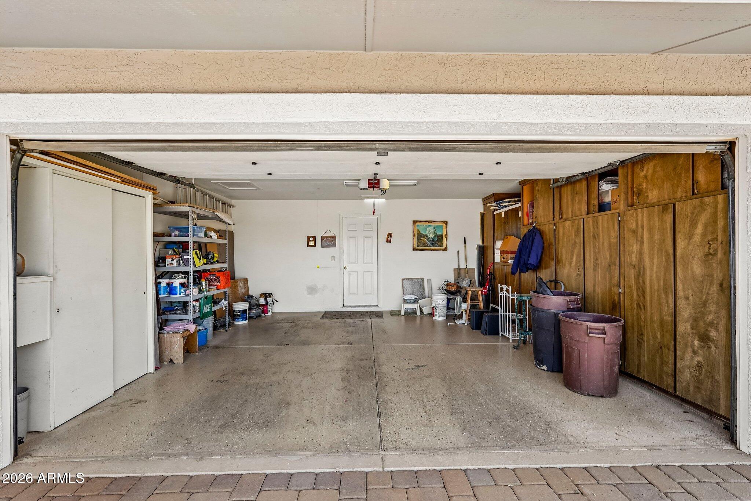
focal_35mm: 16
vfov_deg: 72.0
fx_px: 344
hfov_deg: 95.0
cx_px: 376
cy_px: 250
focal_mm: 16.5
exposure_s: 1/125
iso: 400
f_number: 8
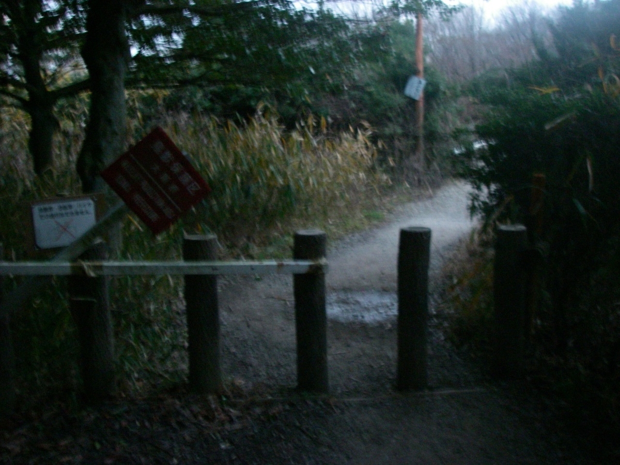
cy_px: 232
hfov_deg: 49.0
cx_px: 310
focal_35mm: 38
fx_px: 681
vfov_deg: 37.7
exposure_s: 1/4
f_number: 3.3
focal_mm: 6.3
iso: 400
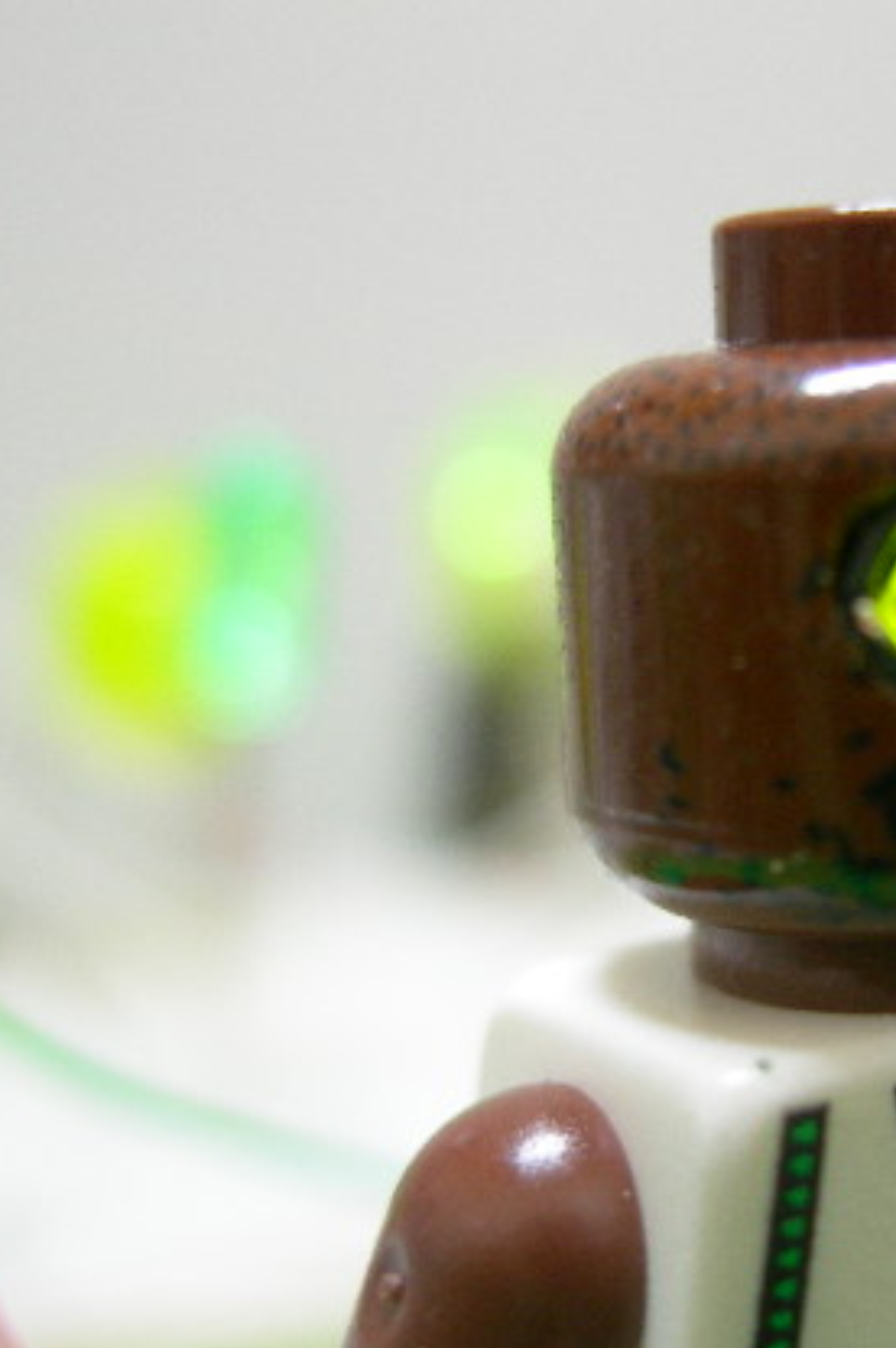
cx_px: 743
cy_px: 754
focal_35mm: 61
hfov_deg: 21.9
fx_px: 2281
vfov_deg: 32.9
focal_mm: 7.8
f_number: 2.8
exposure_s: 1/4
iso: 169
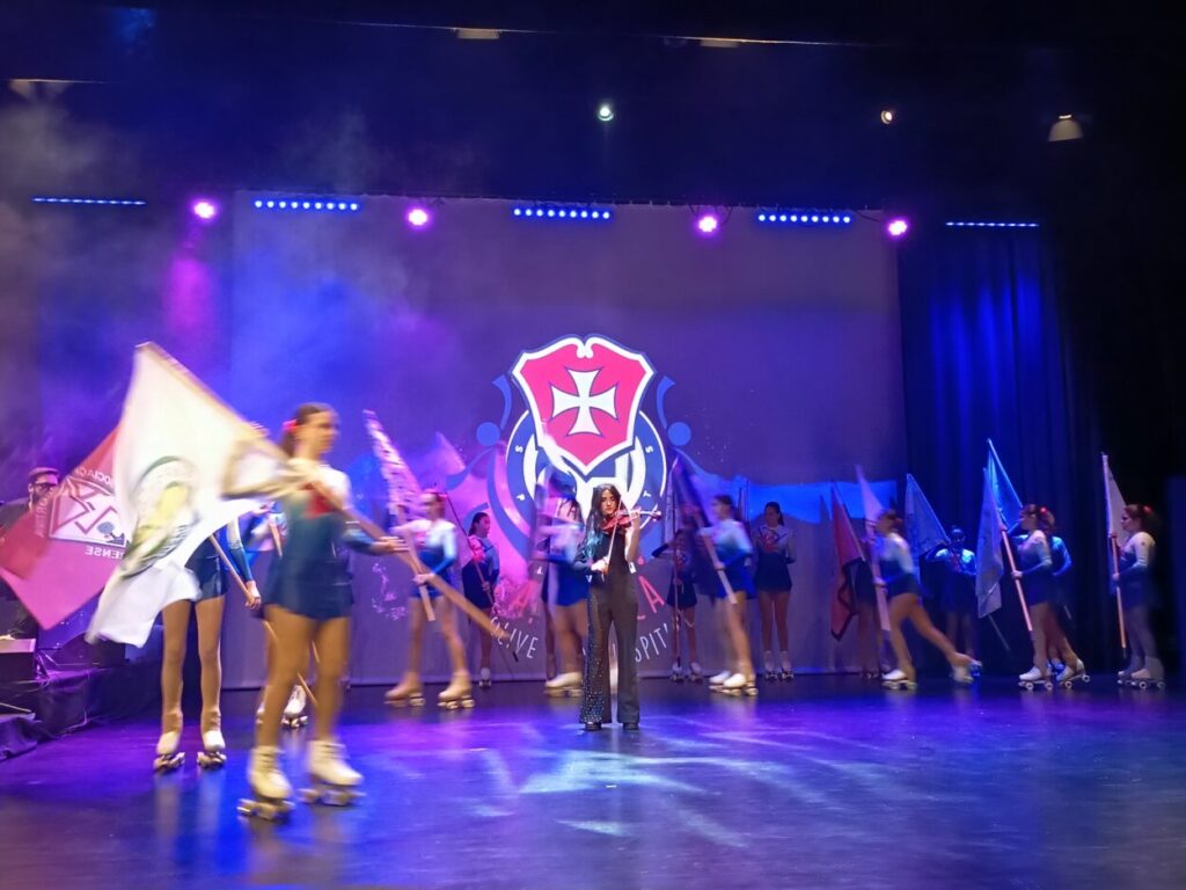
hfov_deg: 54.0
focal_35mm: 34
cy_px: 445
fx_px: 1165
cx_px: 593
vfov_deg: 41.8
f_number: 1.7
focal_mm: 5.24
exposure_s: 1/20
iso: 950
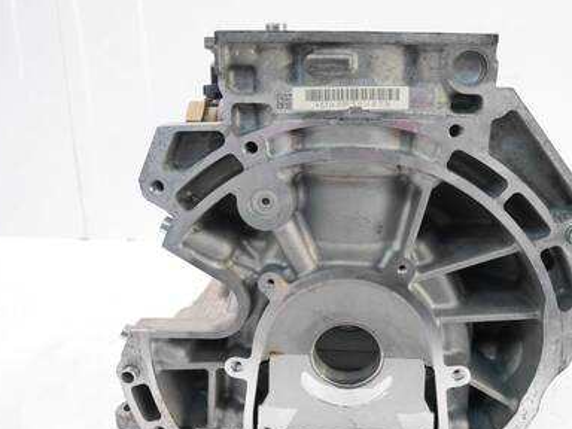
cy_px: 228
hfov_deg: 59.6
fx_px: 496
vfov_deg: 46.8
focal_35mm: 30
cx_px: 335
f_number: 3.5
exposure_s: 1/125
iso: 2000
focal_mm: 12
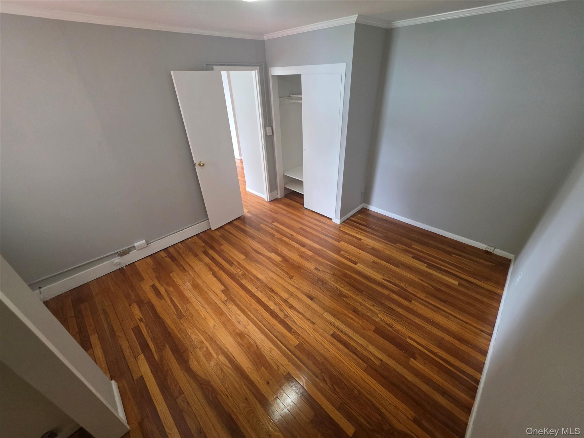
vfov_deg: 89.9
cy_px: 219
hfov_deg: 106.2
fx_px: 219
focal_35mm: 13
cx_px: 292
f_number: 1.9
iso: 320
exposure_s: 1/60
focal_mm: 2.2
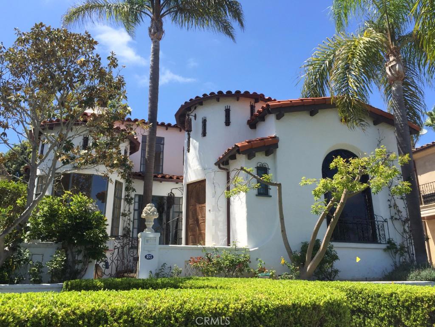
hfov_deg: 61.7
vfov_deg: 48.2
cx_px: 218
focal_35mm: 29
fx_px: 364
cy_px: 164
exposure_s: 1/1464
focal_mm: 4.15
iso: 32
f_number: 2.2
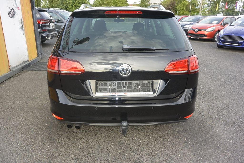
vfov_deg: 47.9
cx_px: 122
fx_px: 183
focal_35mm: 27
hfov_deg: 67.4
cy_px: 82
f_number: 4.5
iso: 160
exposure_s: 1/250
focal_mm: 10
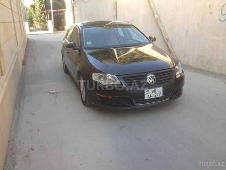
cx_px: 113
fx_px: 215
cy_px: 85
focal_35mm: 33
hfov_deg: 55.4
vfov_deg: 42.9
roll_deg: -0.9
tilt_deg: -14.8
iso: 50
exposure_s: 1/175
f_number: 2.4
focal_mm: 4.12
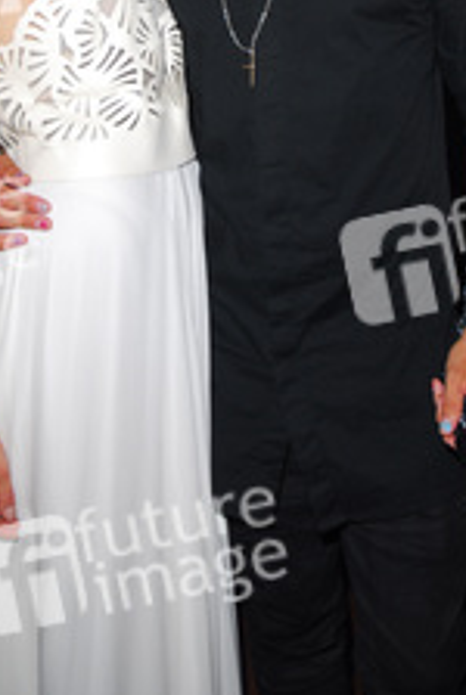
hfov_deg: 23.1
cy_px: 96
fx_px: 1142
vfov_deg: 32.5
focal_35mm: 59
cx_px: 221
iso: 200
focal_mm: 22
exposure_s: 1/60
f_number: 5
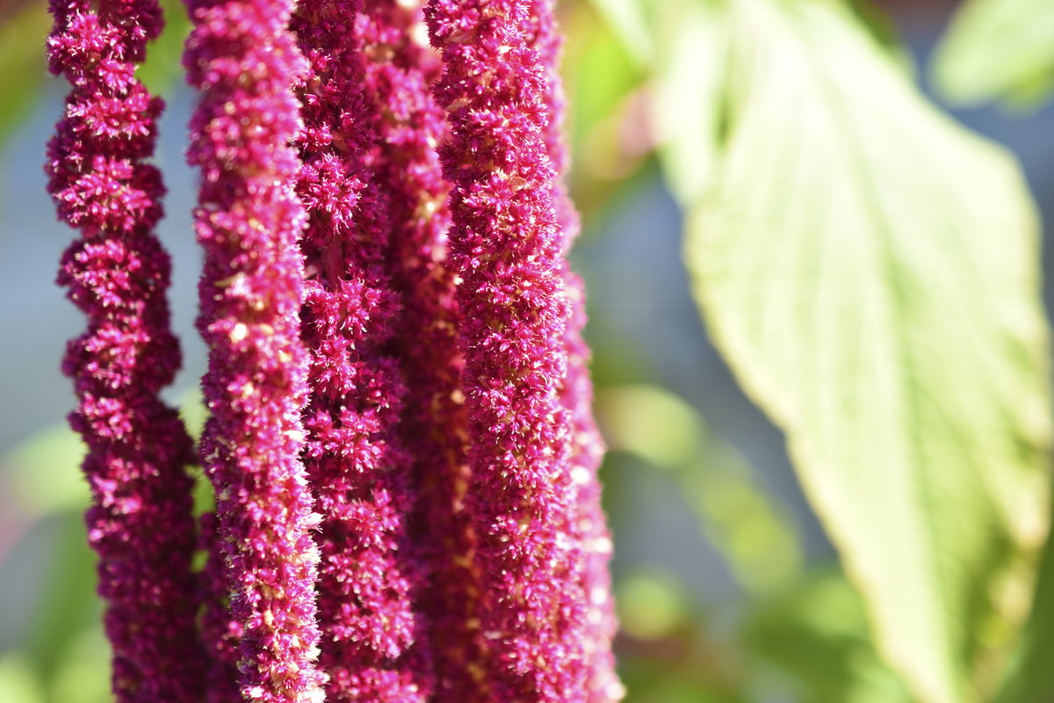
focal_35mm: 60
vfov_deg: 22.6
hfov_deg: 33.4
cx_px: 527
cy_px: 352
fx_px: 1757
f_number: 4
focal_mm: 40
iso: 100
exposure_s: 1/320
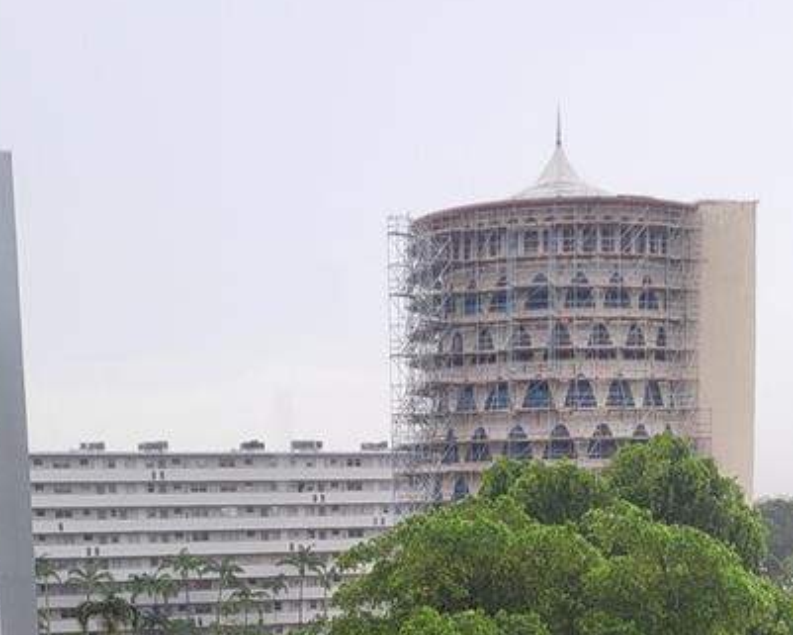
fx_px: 1784
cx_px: 352
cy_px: 857
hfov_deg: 25.0
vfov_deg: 18.6
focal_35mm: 76
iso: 40
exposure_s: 1/248
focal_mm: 5.4
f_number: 1.8
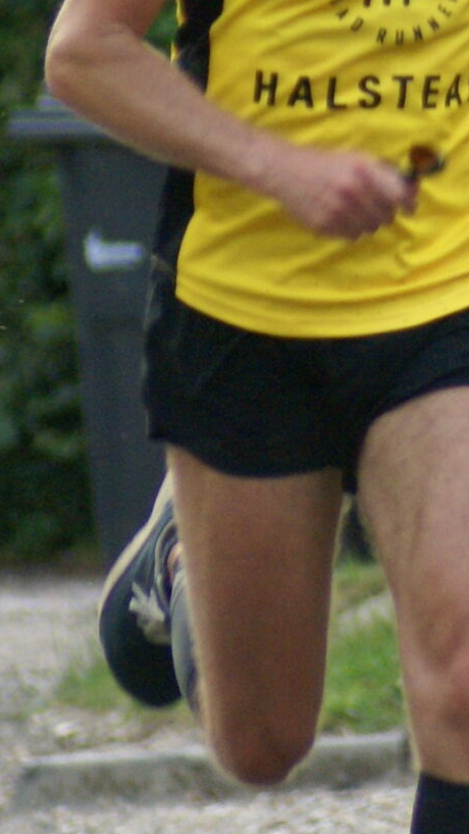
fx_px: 32661
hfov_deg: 0.8
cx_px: 501
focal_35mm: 1477
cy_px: 123
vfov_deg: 1.5
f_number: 5.6
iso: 800
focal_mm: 300
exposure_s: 1/250
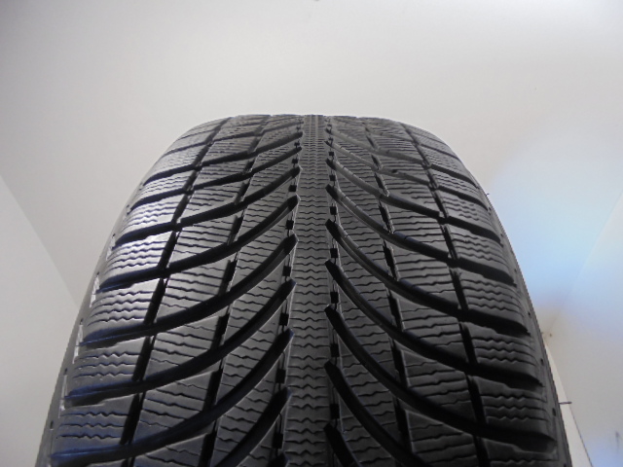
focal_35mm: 26
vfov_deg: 53.1
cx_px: 312
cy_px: 234
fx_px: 468
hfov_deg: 67.3
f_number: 3.5
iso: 200
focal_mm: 4.6
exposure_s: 1/30
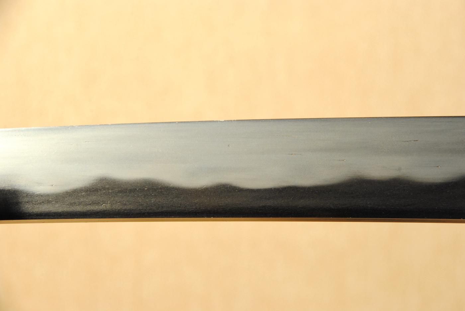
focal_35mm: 202
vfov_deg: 6.8
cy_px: 156
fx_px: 2619
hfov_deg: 10.1
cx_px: 232
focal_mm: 135
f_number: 11
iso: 400
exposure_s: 1/2
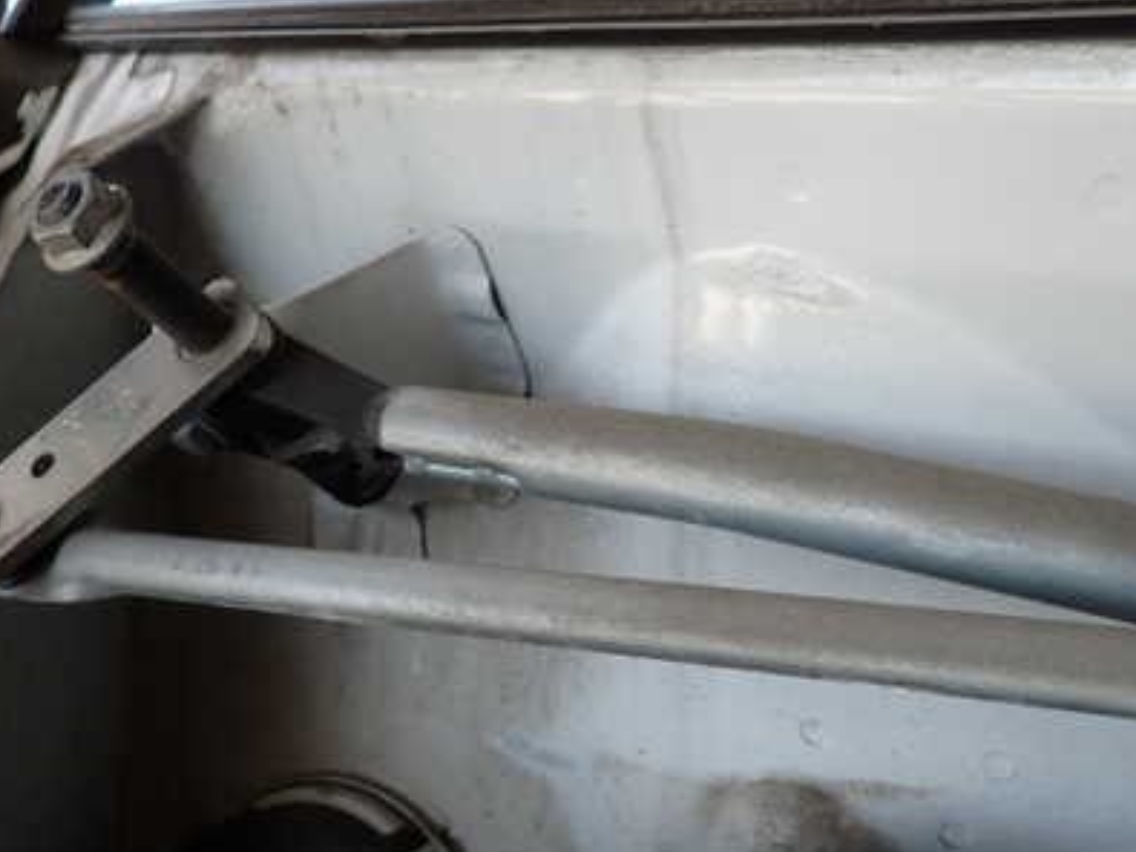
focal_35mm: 38
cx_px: 604
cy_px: 504
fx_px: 1247
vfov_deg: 37.6
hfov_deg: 49.0
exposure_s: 1/200
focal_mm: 4.5
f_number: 2
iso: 100
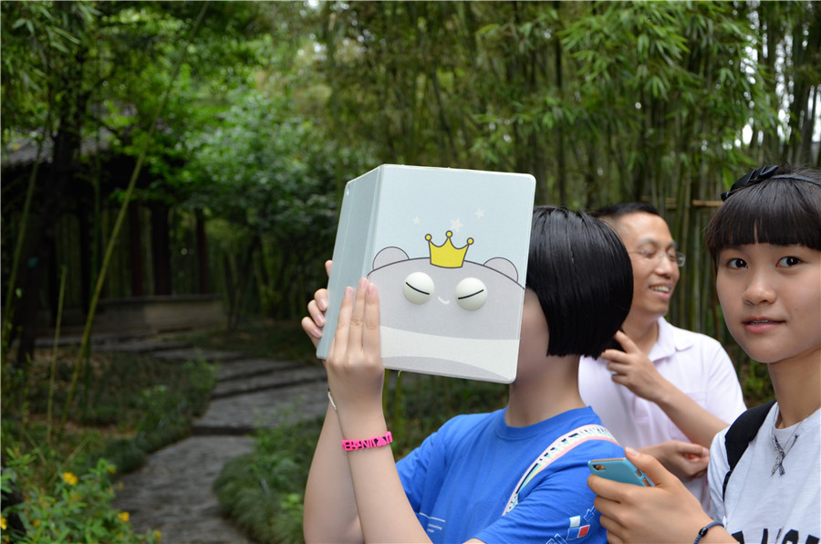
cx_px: 410
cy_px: 272
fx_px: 1092
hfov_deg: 41.2
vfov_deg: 27.9
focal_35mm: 48
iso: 220
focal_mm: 32
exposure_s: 1/125
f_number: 4.2
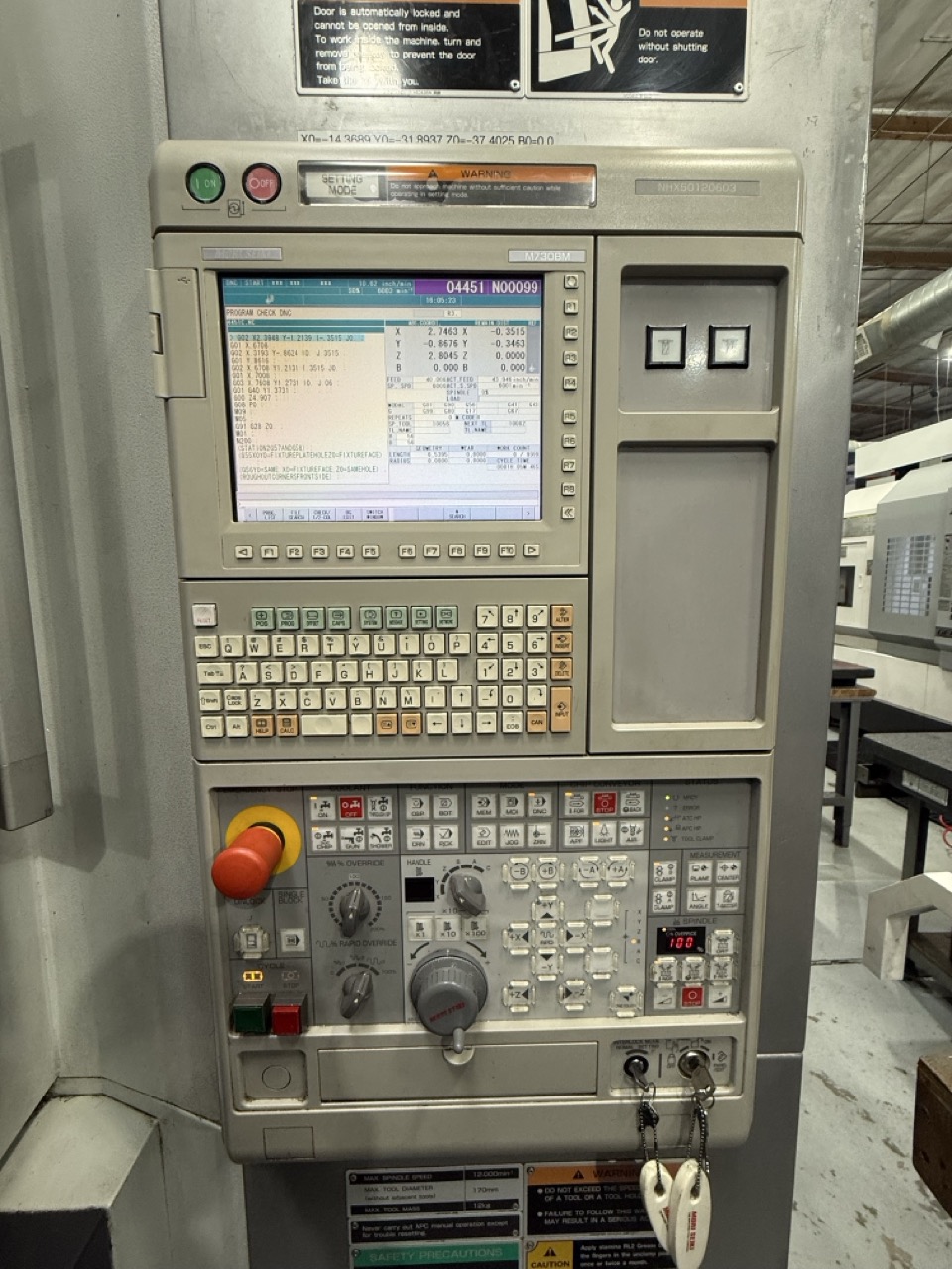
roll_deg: -0.4
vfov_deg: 102.1
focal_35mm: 14
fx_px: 513
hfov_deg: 85.7
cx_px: 476
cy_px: 634
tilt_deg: -6.5
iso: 160
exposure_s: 1/89
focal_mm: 2.22
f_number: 2.2
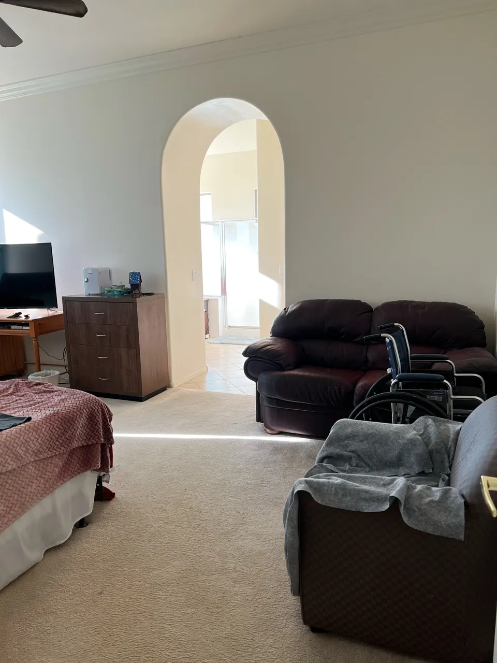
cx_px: 248
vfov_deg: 67.3
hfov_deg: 53.1
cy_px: 332
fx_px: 498
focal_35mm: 26
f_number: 1.5
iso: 125
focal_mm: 5.7
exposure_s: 1/120
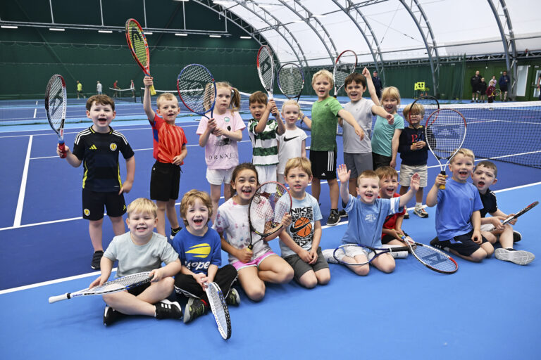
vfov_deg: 45.7
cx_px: 270
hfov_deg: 64.6
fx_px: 428
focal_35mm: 28
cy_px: 180
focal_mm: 28.5
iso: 1250
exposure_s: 1/320
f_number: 6.3
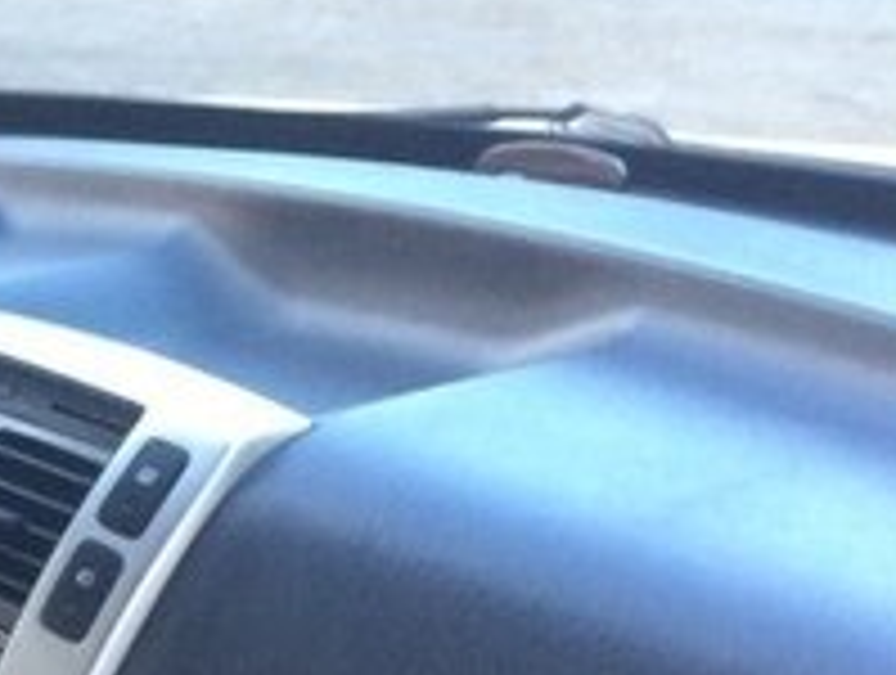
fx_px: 2489
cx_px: -293
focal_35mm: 96
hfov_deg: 18.8
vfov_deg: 14.6
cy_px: 938
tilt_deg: -26.4
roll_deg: +1.1
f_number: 2.2
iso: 80
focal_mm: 4.15
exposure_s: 1/33
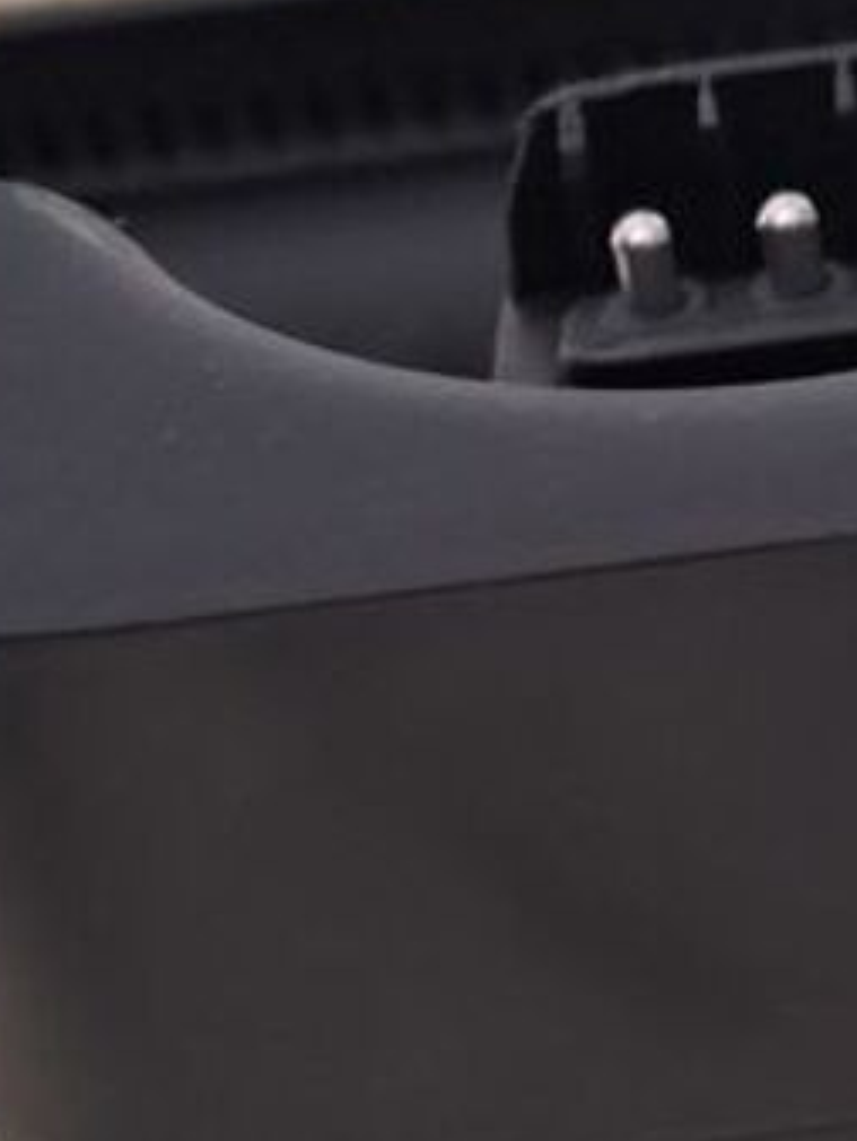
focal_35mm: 91
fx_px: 3002
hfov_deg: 15.8
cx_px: 942
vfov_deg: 21.1
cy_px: 1031
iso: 400
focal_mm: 5.54
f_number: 1.8
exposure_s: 1/20
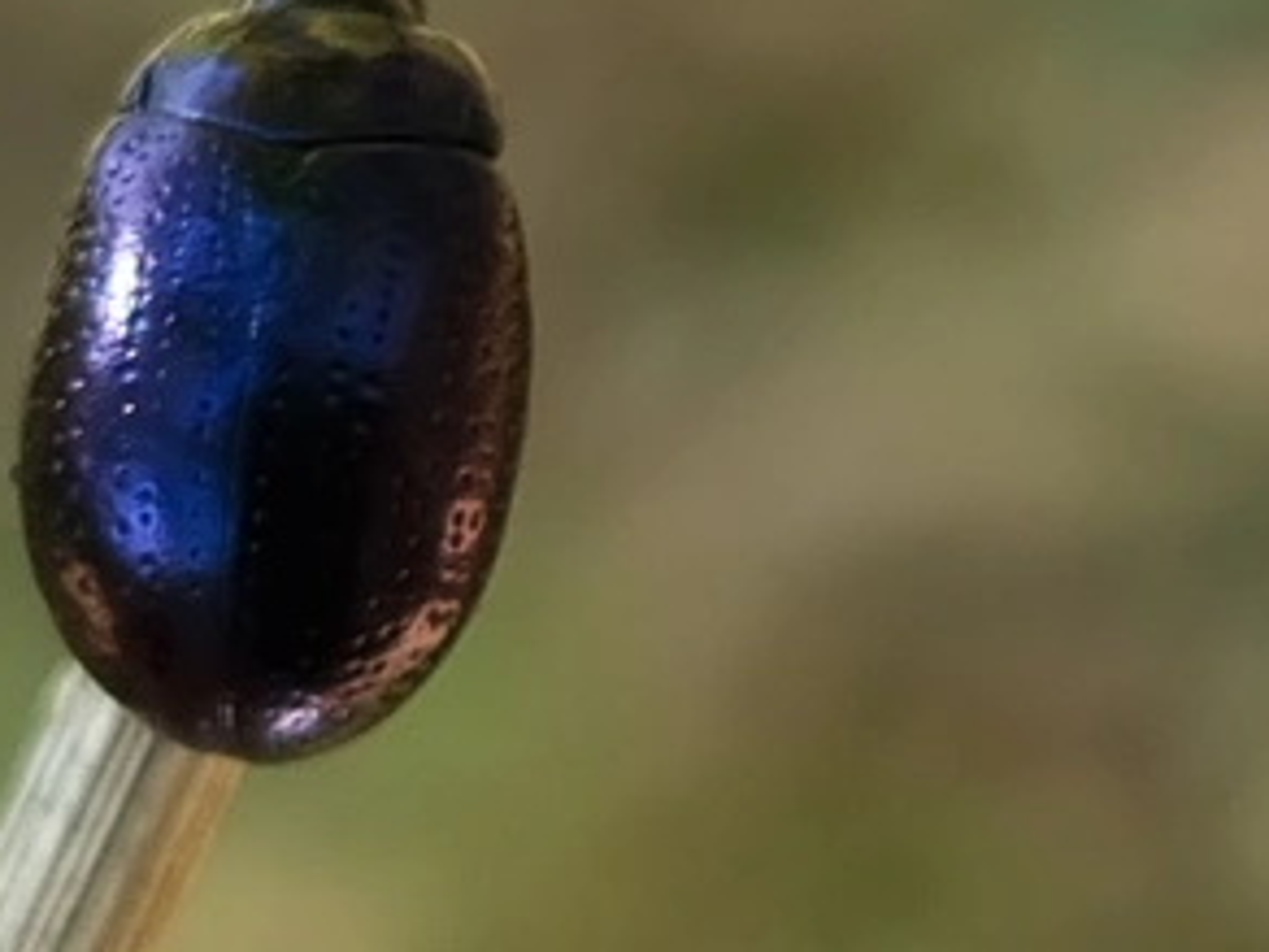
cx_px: 322
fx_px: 2090
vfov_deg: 25.5
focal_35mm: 57
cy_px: 326
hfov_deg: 33.1
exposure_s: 1/100
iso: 64
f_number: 1.8
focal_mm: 5.4
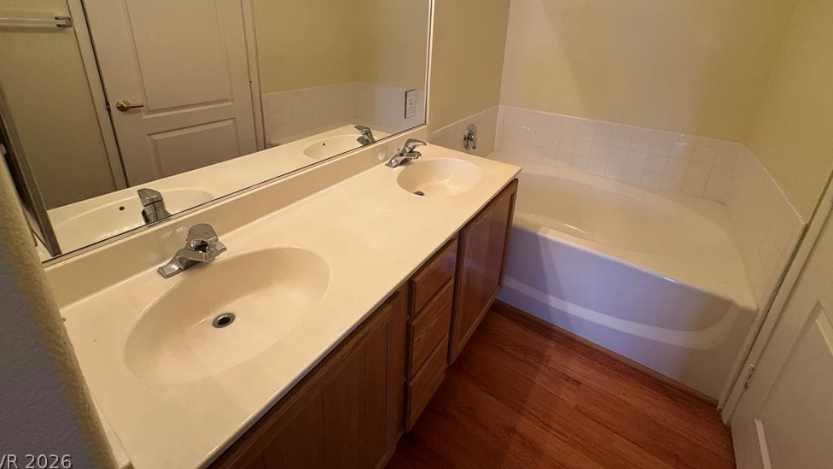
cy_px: 148
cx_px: 416
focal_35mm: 16
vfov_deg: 64.9
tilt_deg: -19.1
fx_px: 353
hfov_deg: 99.4
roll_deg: -2.8
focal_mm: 2.22
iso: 125
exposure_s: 1/120
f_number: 2.2
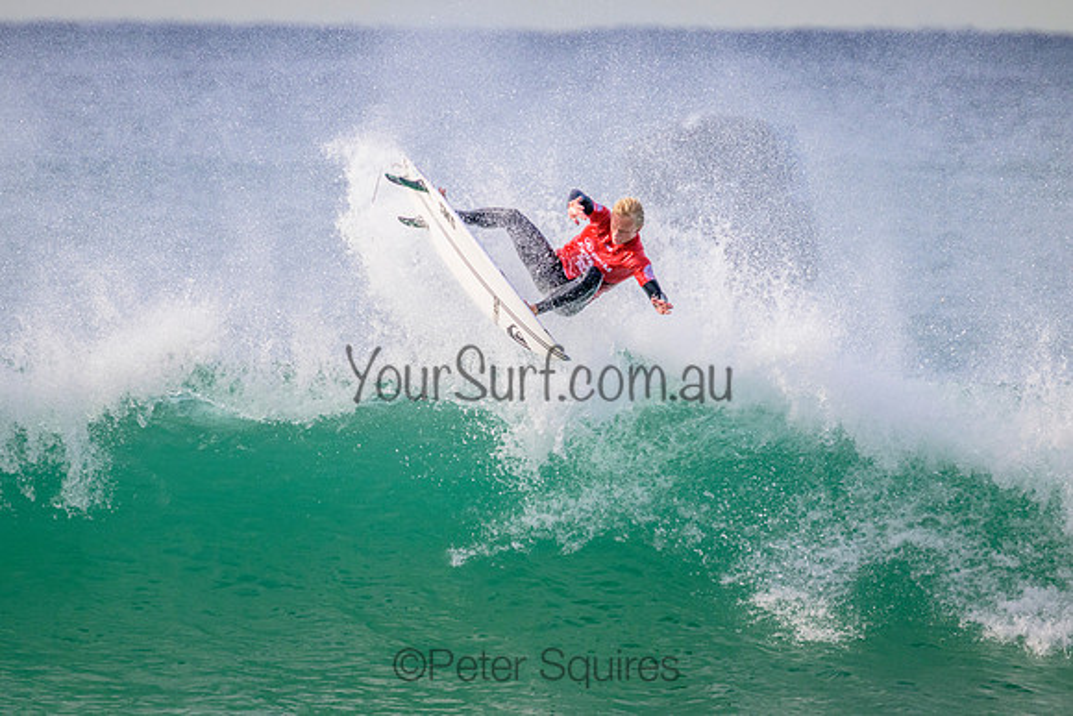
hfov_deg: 2.7
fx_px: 22587
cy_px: 339
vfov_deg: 1.8
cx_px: 508
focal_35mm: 758
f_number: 11
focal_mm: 720
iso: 1600
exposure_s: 1/2000
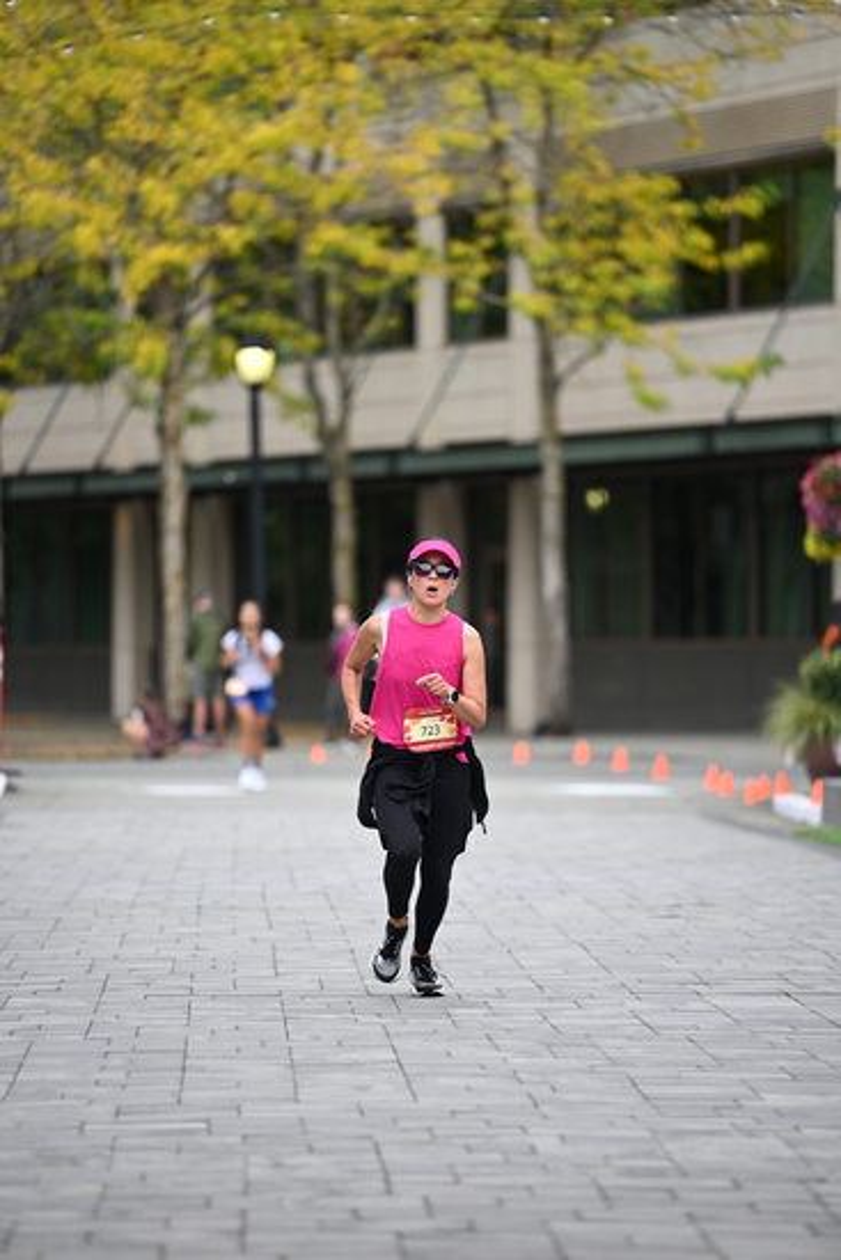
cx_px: 420
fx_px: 7003
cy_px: 630
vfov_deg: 10.3
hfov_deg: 6.9
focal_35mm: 200
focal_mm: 200
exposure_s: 1/2000
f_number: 2.8
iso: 640
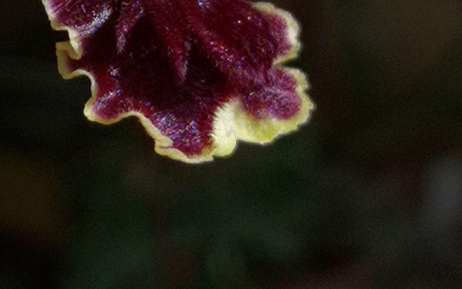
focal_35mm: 141
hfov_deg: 14.7
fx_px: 1775
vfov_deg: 9.3
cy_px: 23
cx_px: 33
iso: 50
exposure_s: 1/1264
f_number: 1.8
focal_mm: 5.58
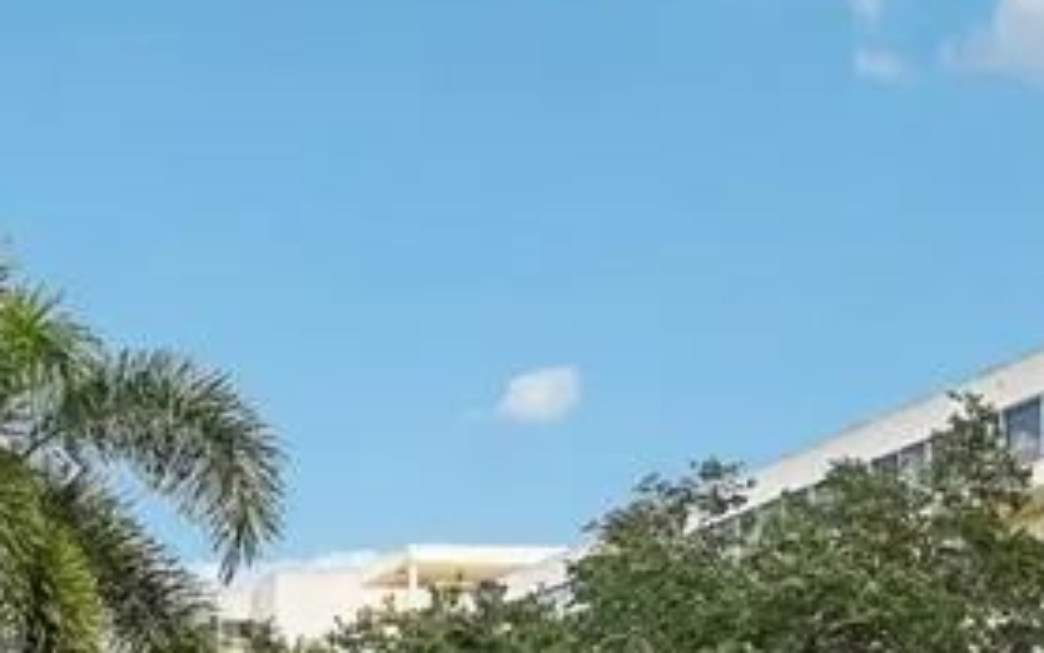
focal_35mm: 60
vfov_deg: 19.4
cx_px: -120
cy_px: 923
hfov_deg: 30.3
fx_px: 1708
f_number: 8
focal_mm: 16
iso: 400
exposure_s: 1/800
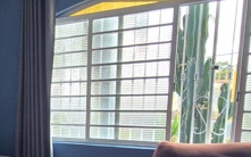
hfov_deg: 38.1
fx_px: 294
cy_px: 139
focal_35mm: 43
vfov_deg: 28.7
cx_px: -28
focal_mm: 2.2
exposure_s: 1/100
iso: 125
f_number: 2.2
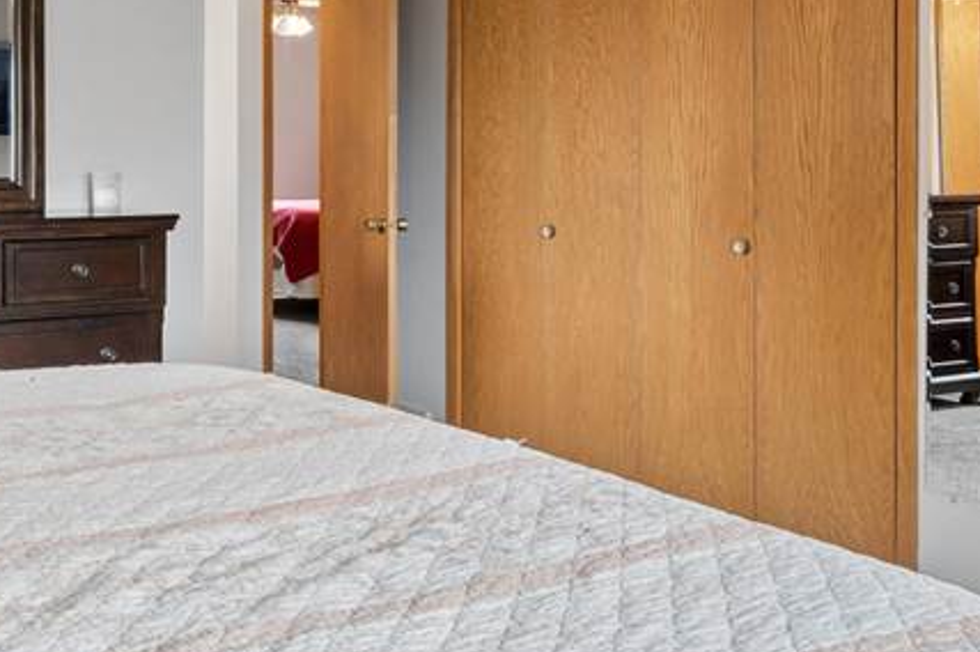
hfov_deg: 38.3
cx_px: 298
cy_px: 123
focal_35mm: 51
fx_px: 1387
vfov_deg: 25.9
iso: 400
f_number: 9
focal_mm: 17
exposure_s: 1/13
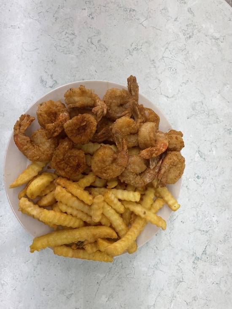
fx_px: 232
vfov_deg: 67.3
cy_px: 154
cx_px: 116
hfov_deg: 53.1
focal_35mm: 26
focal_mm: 4.2
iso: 64
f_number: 1.6
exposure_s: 1/120
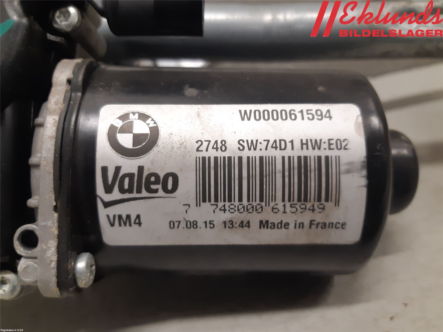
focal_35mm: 26
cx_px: 222
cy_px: 166
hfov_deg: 67.3
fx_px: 333
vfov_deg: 53.1
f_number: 1.7
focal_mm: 3.93
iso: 125
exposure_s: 1/50
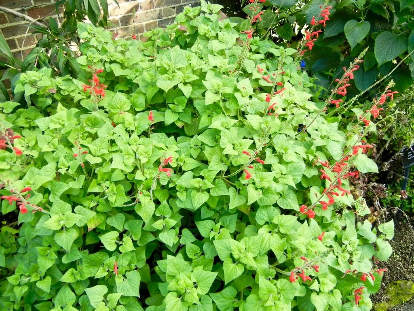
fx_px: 359
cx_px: 207
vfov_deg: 46.8
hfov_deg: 60.0
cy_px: 156
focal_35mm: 30
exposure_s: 1/204
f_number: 3.5
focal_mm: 5.4
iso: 160
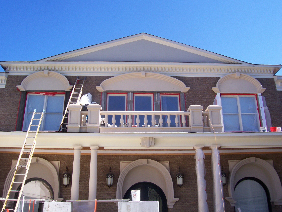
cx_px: 141
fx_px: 277
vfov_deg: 41.8
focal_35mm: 34
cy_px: 106
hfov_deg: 54.0
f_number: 5.1
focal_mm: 5.6
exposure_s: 1/254
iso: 80
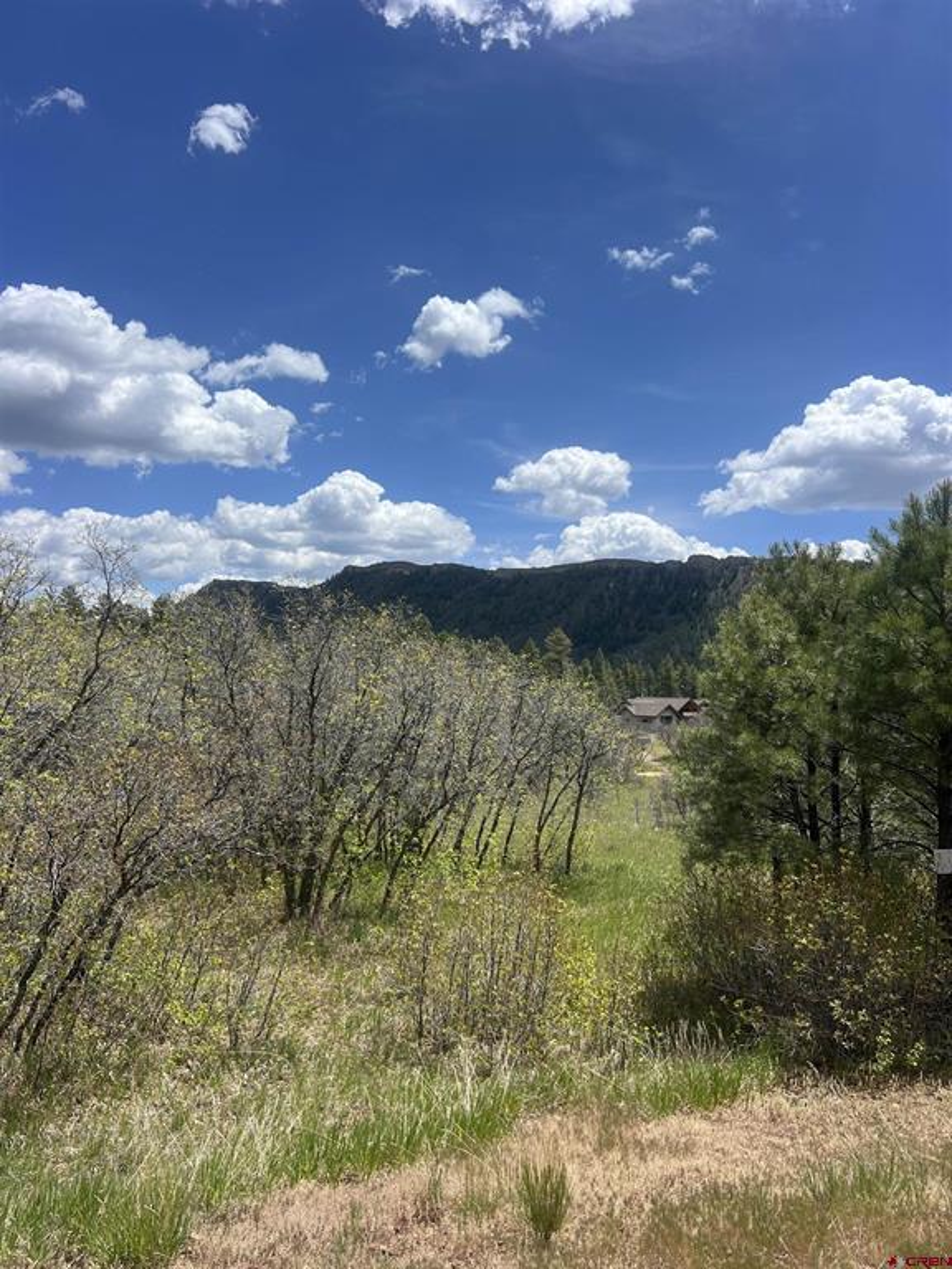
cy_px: 634
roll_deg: -1.8
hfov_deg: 53.1
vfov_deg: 67.3
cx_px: 476
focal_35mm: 26
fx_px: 953
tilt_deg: +4.8
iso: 50
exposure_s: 1/5882
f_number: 1.5
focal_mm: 5.7
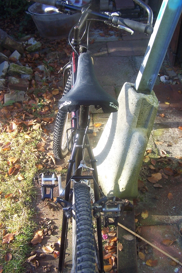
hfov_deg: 33.4
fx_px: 303
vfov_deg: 48.5
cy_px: 136
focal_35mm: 40
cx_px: 86
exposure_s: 1/90
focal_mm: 6.3
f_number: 2.8
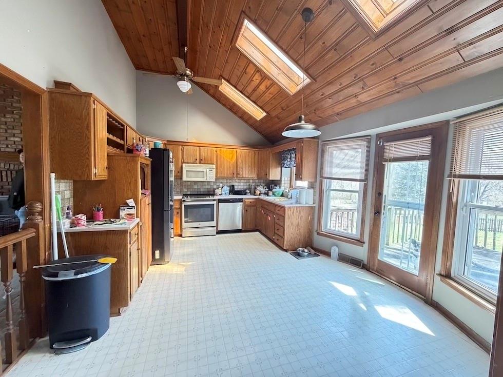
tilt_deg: -4.1
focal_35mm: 14
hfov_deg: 102.1
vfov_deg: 85.7
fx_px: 203
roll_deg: -1.4
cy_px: 188
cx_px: 252
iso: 640
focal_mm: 2.22
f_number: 2.2
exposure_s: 1/60
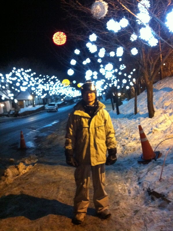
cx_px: 86
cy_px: 116
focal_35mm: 35
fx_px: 234
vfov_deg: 52.7
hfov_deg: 40.6
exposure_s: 1/15
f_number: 2.8
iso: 800
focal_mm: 3.85
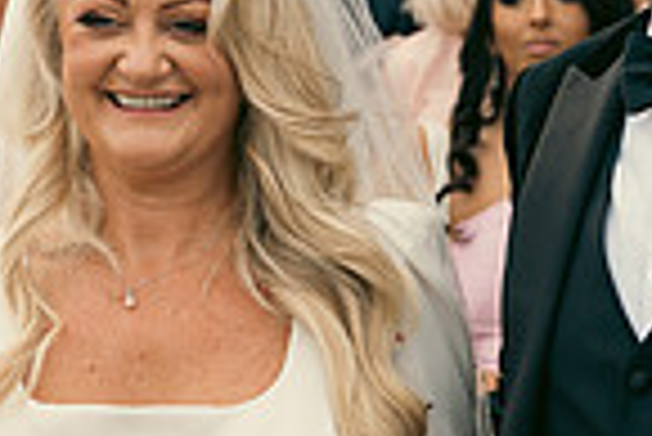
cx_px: 175
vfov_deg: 8.0
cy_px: 429
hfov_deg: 11.9
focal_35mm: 172
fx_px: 3118
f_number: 3.5
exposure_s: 1/640
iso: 125
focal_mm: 43
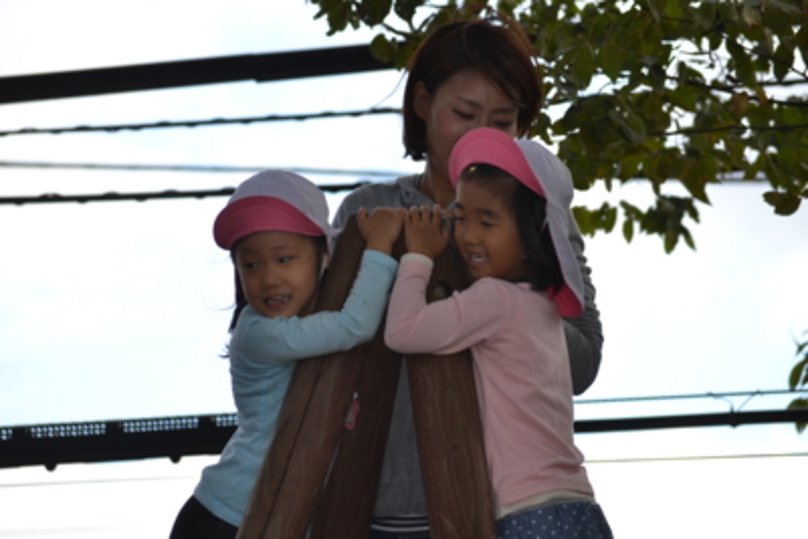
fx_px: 4546
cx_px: 404
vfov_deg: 6.8
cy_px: 270
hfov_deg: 10.2
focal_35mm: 202
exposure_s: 1/200
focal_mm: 135
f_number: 6.3
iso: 100
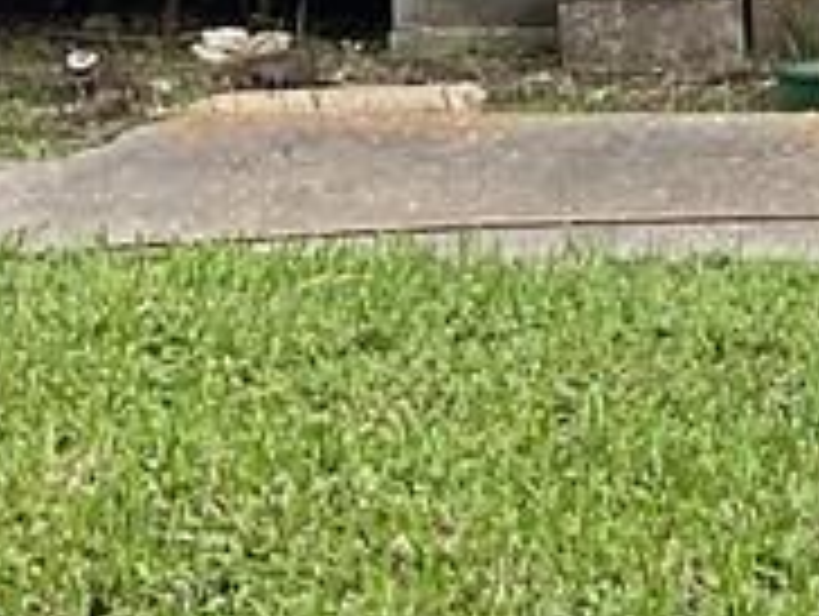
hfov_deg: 11.3
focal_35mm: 163
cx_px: 1454
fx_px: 3862
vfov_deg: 8.4
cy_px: -850
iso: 16
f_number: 1.8
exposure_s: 1/190
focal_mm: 3
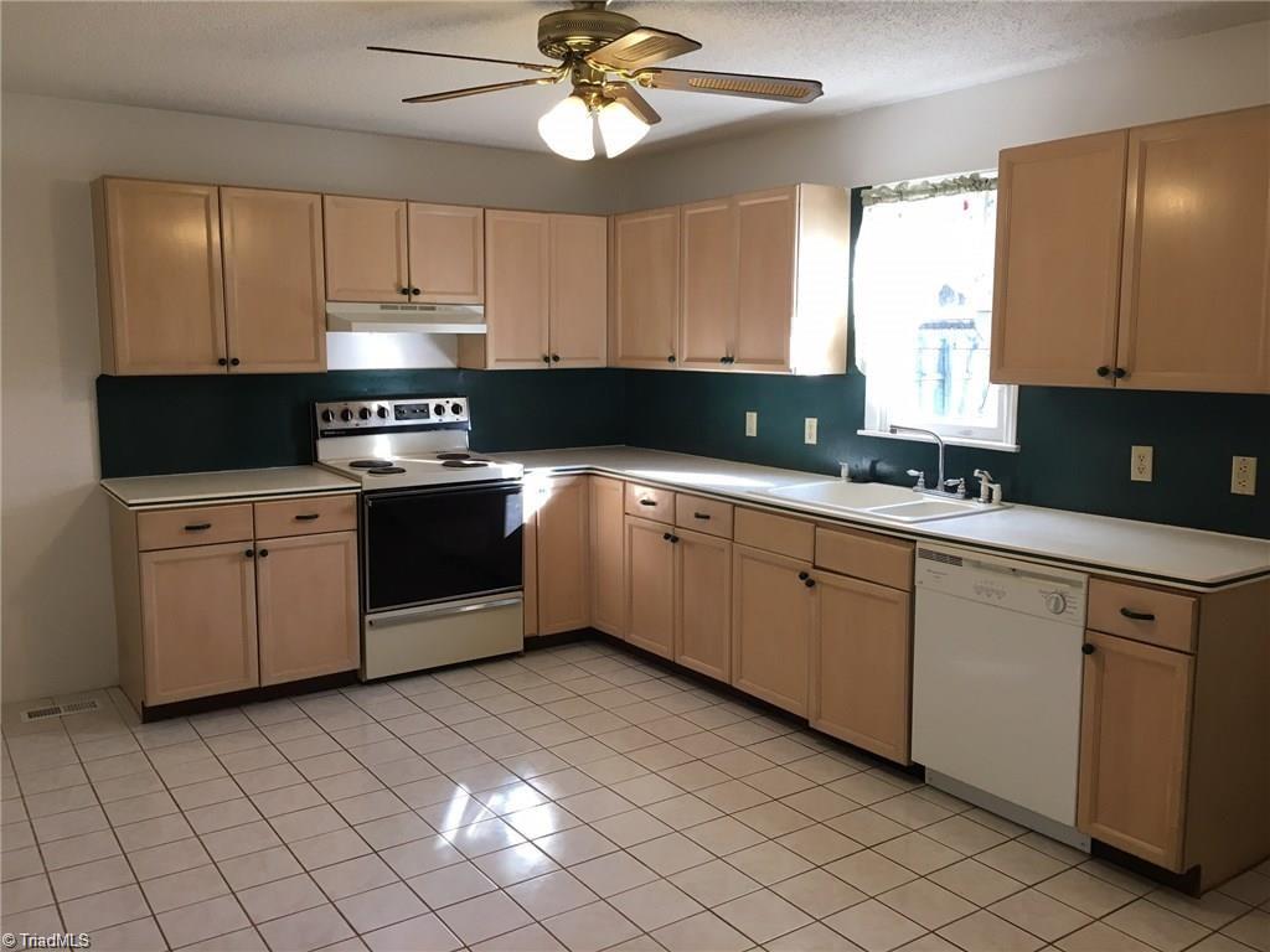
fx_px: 1064
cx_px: 635
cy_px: 476
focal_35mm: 29
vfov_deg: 48.2
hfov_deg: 61.7
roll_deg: +0.0
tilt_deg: -9.3
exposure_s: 1/30
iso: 32
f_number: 2.2
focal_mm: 4.15
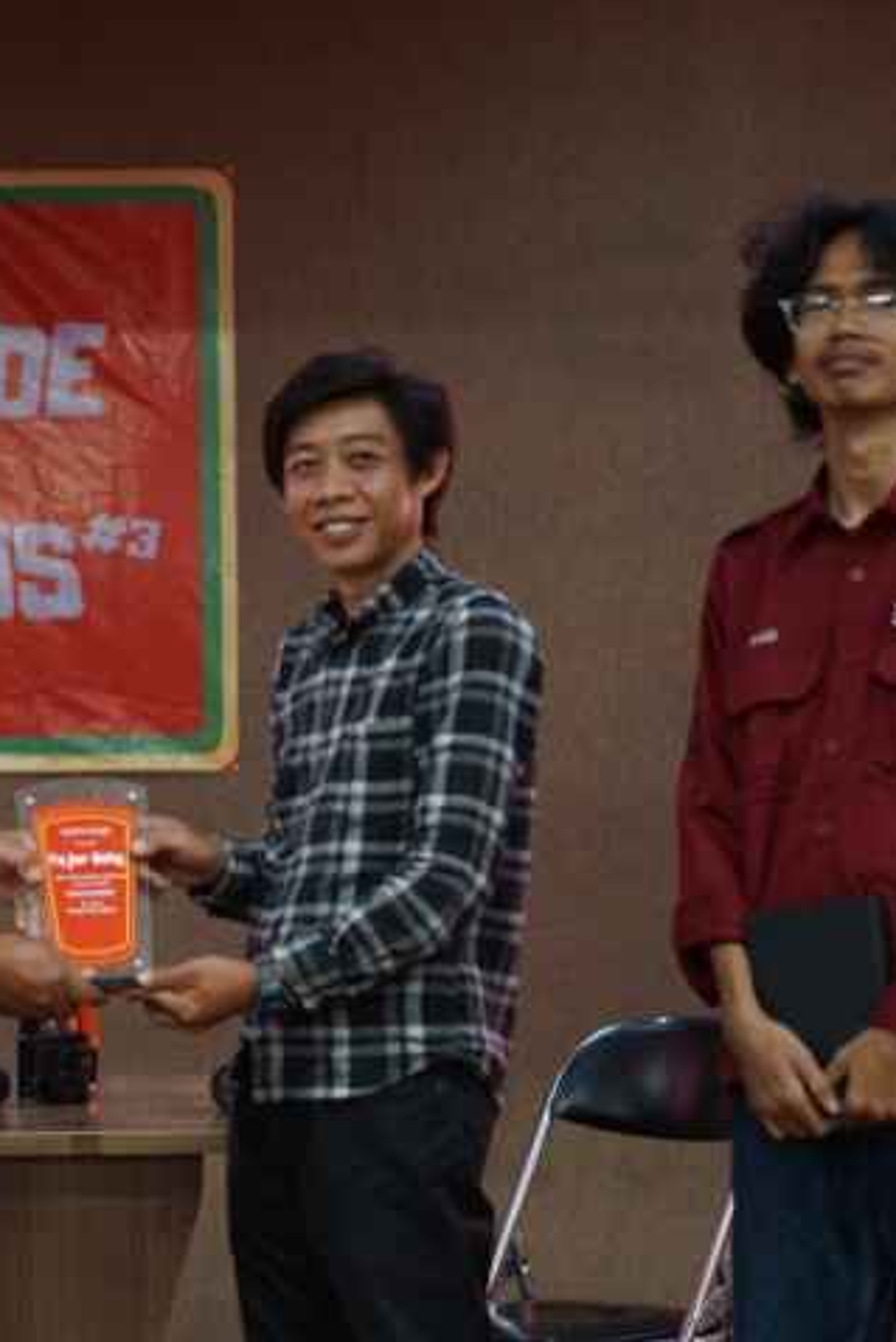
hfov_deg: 12.0
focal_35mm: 113
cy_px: 671
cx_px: 81
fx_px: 4215
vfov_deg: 18.1
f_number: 1.8
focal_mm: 50
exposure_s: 1/60
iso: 400
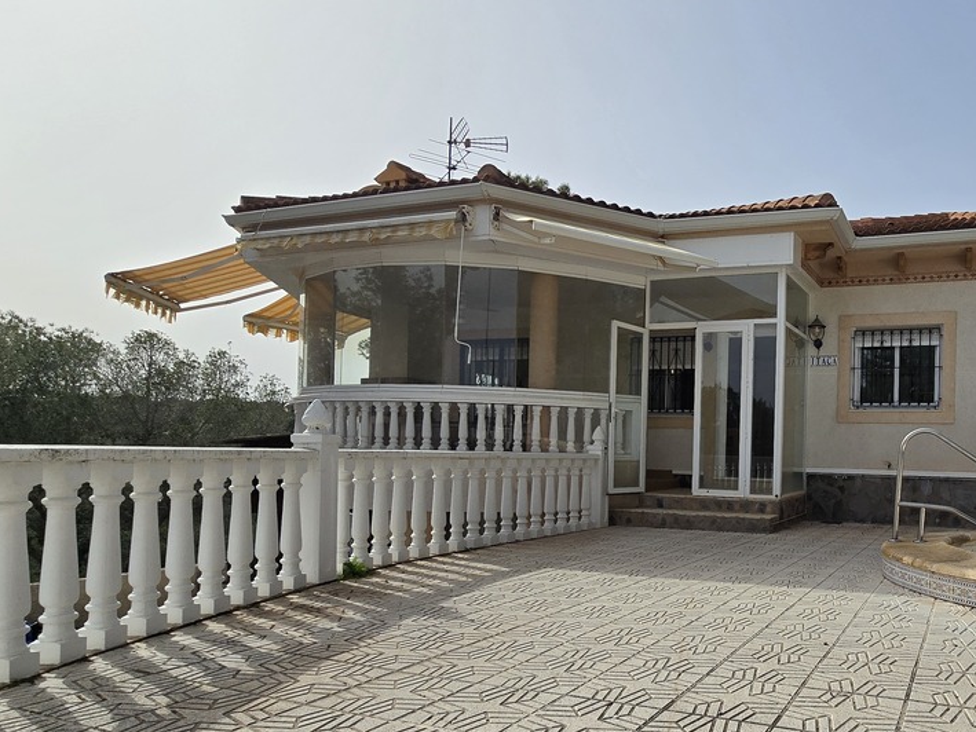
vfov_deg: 60.4
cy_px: 454
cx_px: 757
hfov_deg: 70.1
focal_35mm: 22
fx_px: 620
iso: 50
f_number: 2.2
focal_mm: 2.2
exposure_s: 1/5200
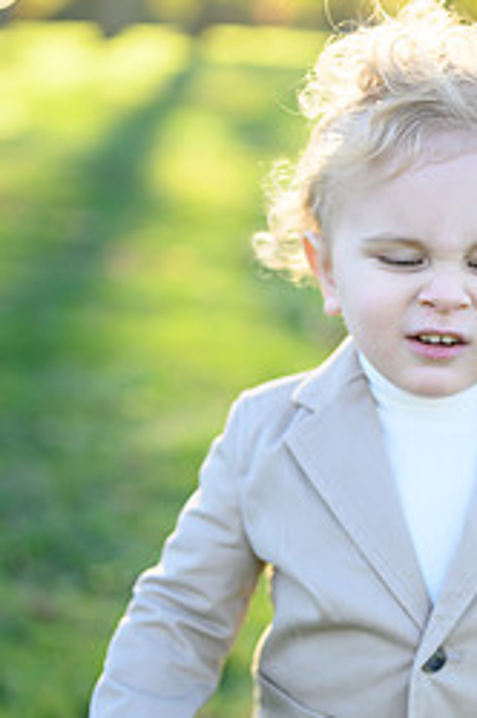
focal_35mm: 90
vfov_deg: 22.5
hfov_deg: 15.0
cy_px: 482
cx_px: 407
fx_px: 1794
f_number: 2
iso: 320
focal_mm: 50
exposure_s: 1/1000
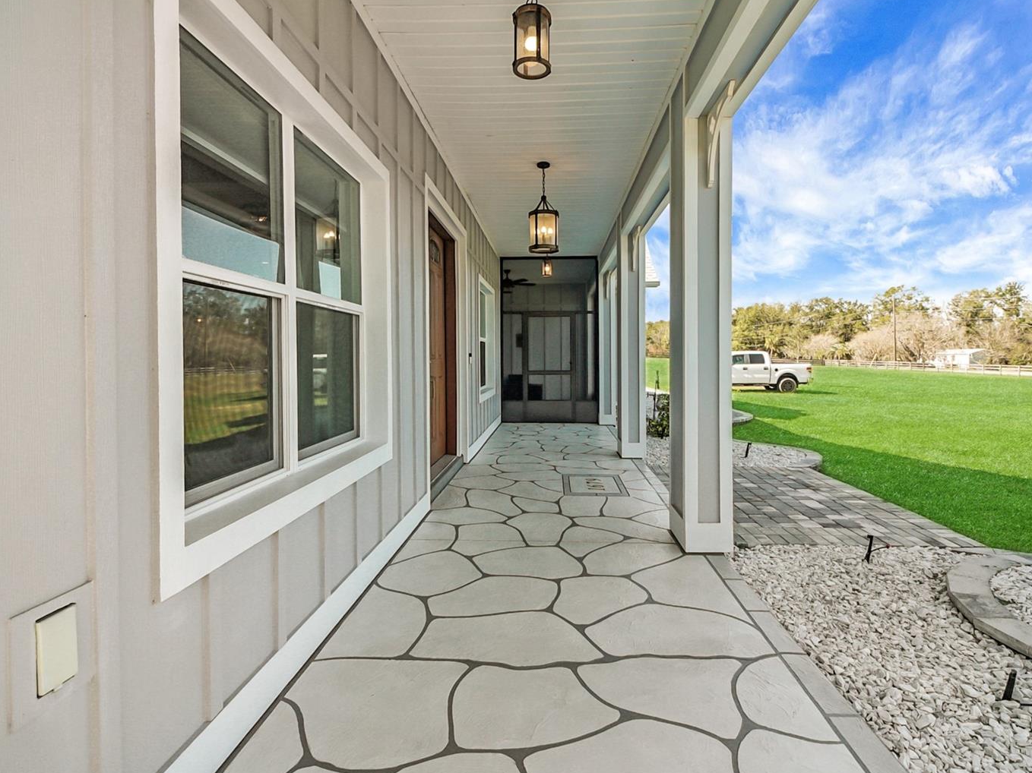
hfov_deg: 90.8
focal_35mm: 17
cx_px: 558
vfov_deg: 74.7
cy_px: 386
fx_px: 507
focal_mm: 10
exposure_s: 1/160
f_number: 7.1
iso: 200
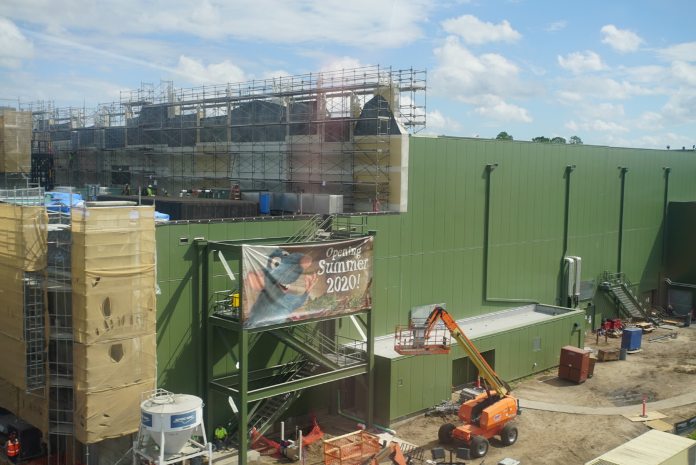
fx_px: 774
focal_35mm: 40
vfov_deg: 33.5
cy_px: 232
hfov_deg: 48.4
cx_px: 348
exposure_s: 1/100
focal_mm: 40
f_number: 7.1
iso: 100
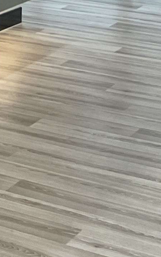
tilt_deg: -2.8
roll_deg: +1.0
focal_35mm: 155
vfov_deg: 12.6
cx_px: -509
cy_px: -161
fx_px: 1088
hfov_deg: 6.6
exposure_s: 1/100
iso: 80
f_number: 1.6
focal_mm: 4.2
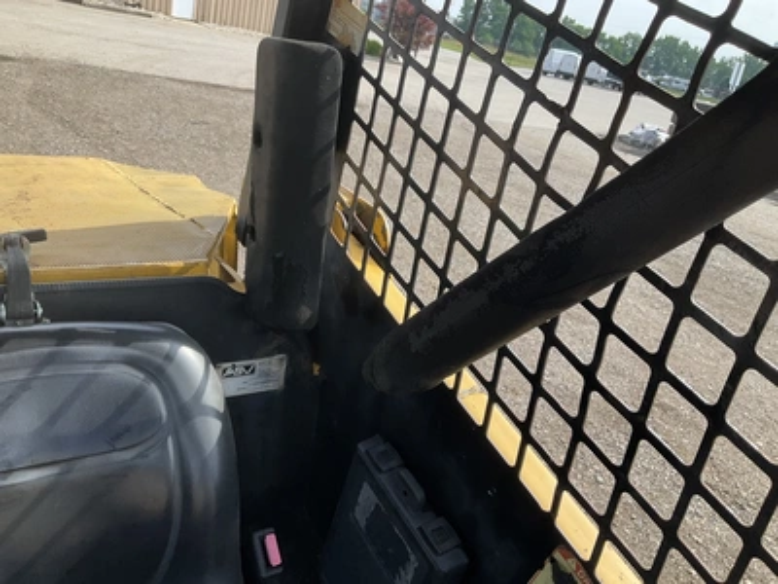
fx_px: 652
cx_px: 389
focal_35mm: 29
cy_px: 292
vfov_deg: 48.2
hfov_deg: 61.7
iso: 25
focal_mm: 3
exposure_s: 1/514
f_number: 1.8
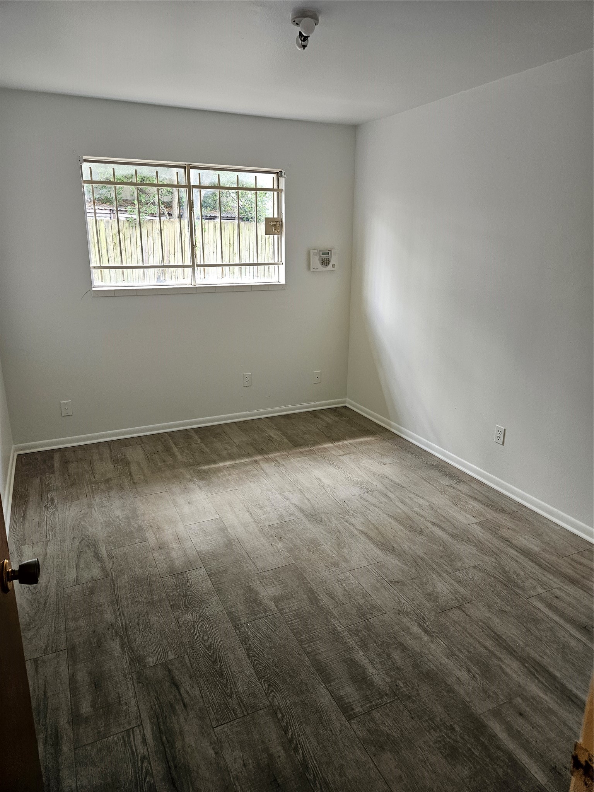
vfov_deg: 73.9
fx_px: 526
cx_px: 297
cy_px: 396
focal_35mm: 23
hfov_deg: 58.9
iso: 200
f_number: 1.8
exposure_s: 1/180
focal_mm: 5.4
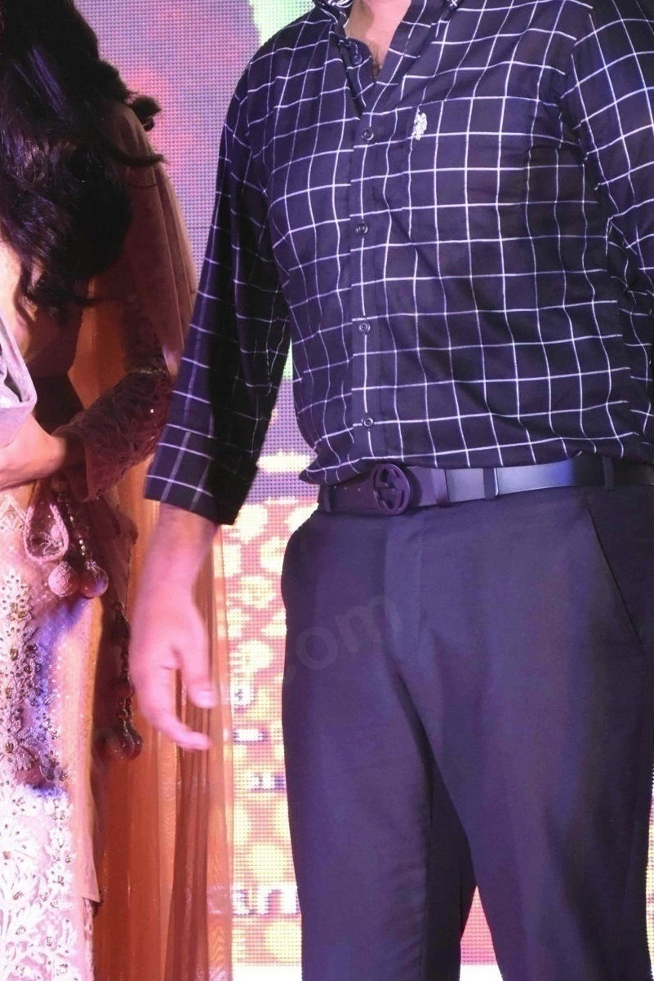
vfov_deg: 11.9
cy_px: 391
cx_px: 122
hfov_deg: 7.9
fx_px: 4715
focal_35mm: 173
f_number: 6.3
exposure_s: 1/160
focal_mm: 66
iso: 4000
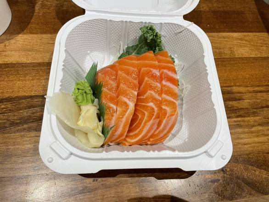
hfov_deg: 67.3
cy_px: 101
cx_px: 134
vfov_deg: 53.1
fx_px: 202
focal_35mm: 26
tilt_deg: -65.5
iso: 64
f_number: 1.6
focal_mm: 4.2
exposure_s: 1/60
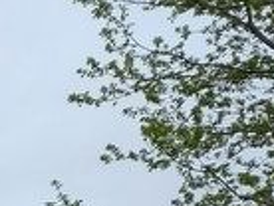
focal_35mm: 133
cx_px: -461
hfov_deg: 11.3
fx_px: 1055
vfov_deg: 9.7
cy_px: 515
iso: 100
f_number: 1.8
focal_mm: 5.56
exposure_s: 1/231
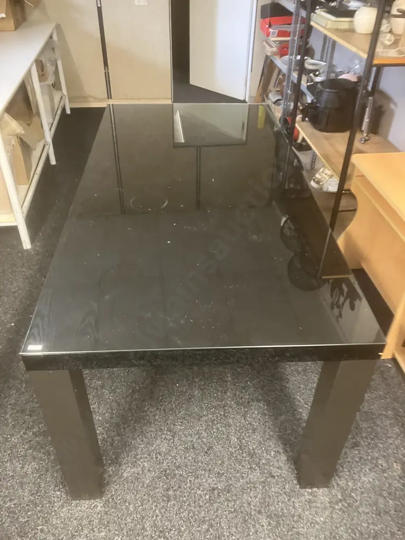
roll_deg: -1.5
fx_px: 437
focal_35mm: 28
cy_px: 270
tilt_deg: -41.8
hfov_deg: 49.7
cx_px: 202
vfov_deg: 63.4
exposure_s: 1/25
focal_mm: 3.99
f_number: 1.8
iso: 500
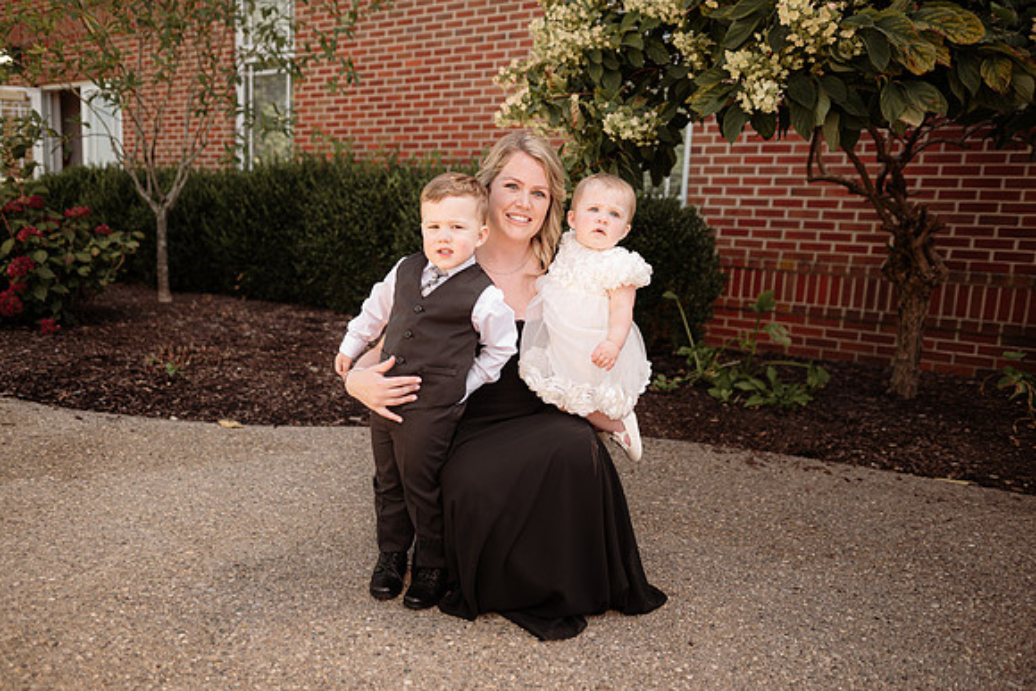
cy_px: 347
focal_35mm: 26
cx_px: 491
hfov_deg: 68.9
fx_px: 754
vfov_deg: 49.2
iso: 125
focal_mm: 24
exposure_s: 1/640
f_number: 2.2
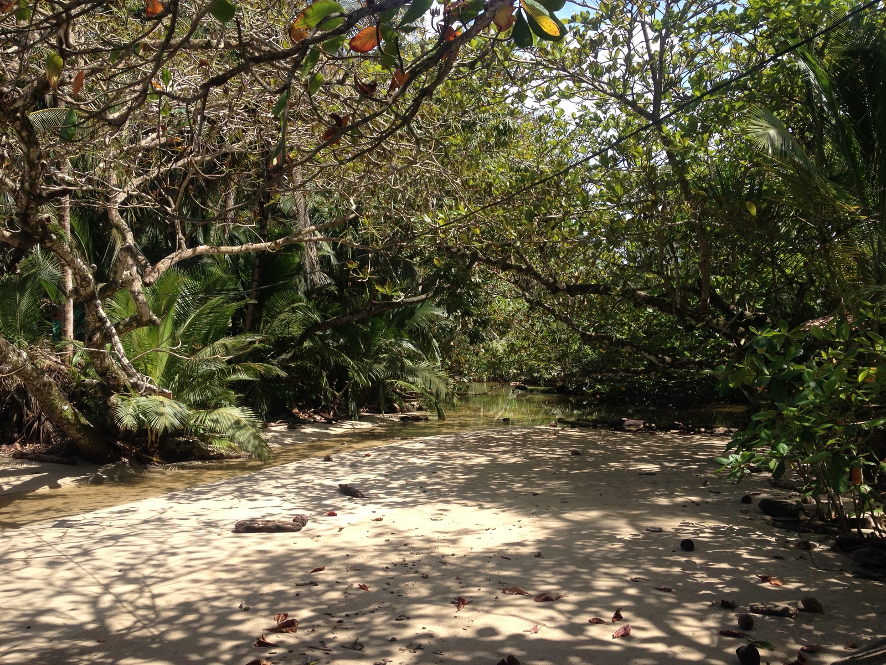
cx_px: 443
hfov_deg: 52.6
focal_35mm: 35
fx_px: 896
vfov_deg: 40.7
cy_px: 332
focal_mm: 4.28
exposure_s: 1/767
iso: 50
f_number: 2.4
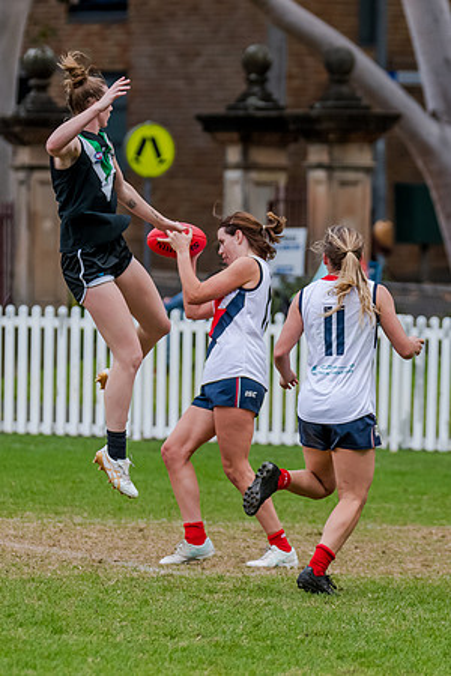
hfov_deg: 2.8
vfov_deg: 4.2
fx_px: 9131
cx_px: 312
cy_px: 277
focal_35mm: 486
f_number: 5
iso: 800
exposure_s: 1/1600
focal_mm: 240
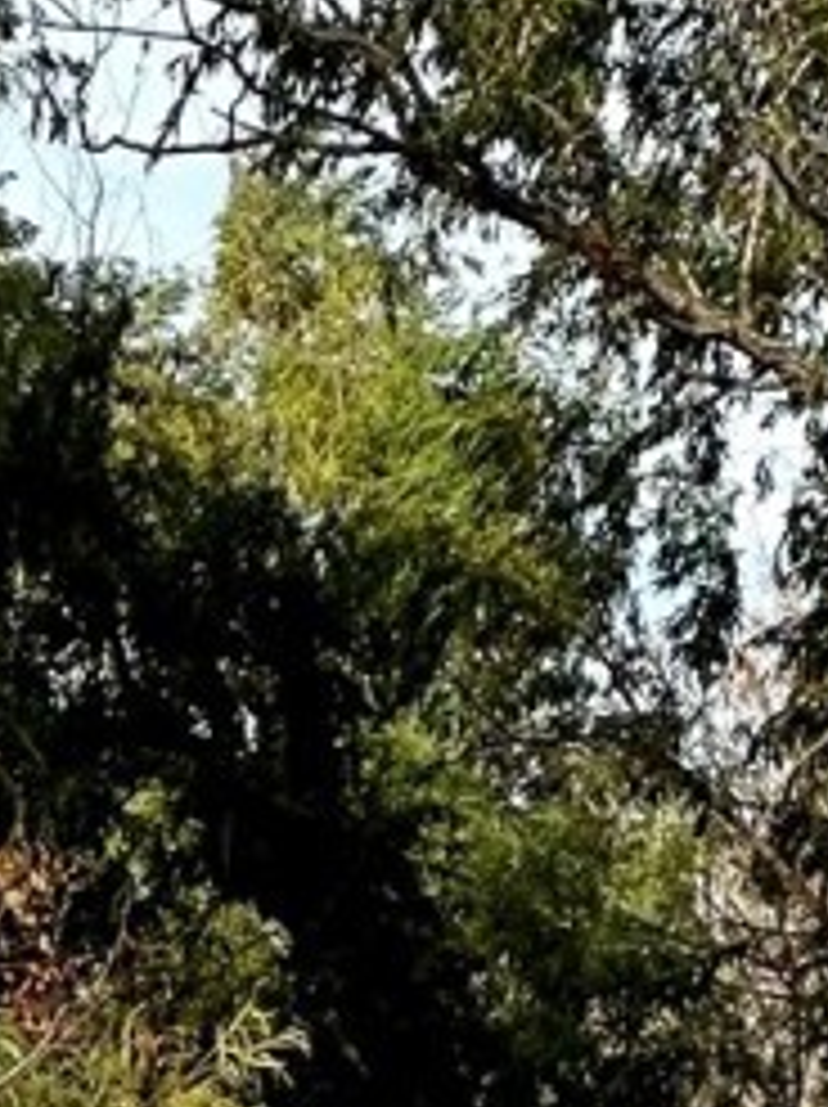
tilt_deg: -2.7
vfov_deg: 4.0
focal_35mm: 481
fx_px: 15367
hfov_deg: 3.1
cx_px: -112
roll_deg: +0.2
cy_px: 2979
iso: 32
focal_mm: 9
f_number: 2.8
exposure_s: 1/641
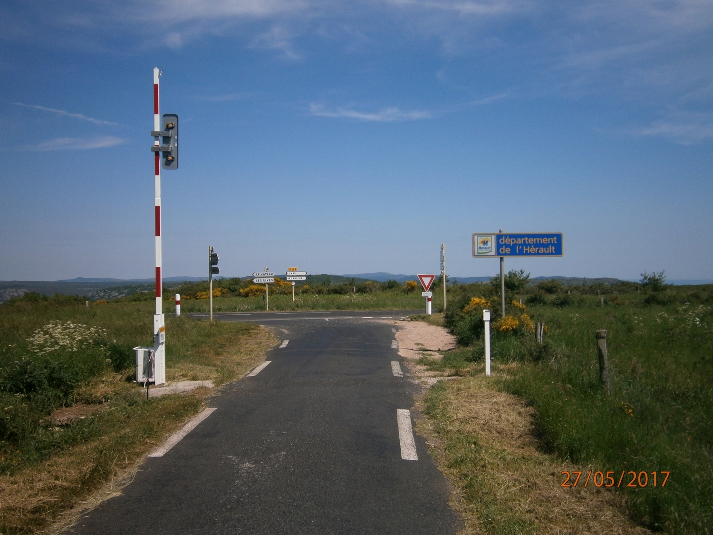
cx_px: 356
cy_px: 268
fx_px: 742
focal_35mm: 36
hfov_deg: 51.4
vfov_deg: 39.7
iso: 80
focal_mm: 6.4
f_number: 8.7
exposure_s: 1/250
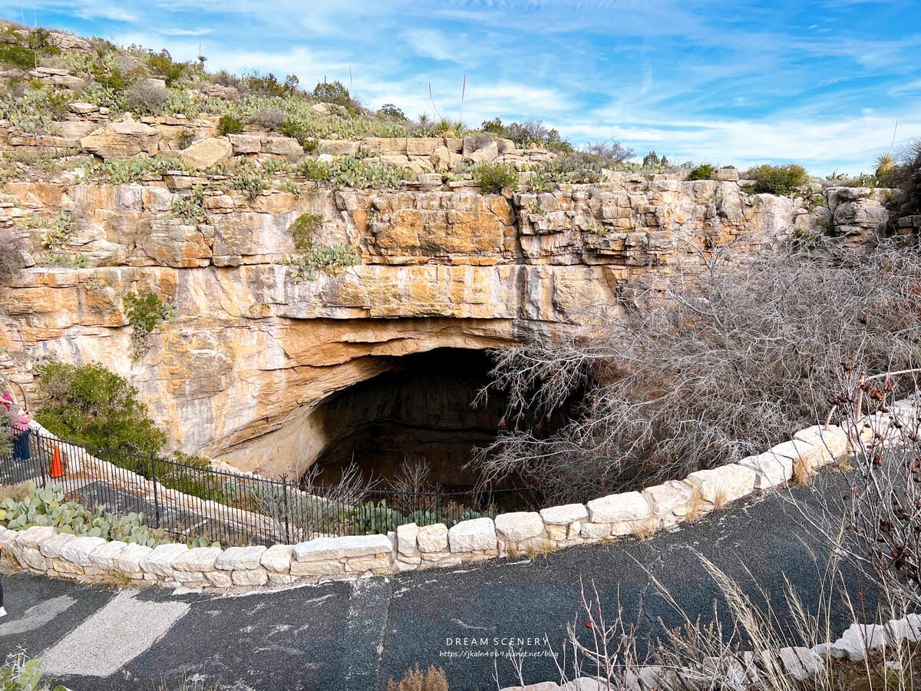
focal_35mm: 26
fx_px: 692
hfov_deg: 67.3
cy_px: 346
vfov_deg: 53.1
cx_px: 460
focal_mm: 5.7
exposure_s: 1/2353
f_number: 1.5
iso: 50
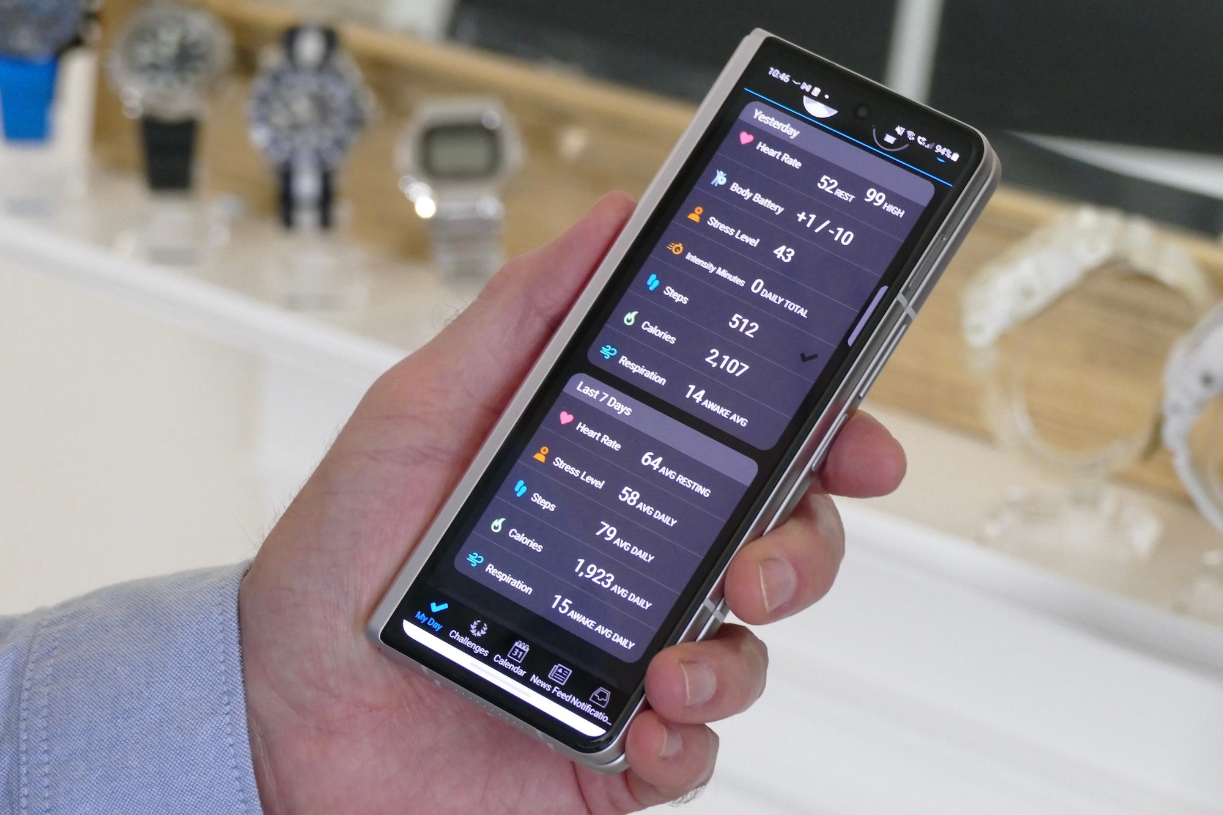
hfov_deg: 14.3
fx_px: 4891
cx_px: 612
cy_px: 408
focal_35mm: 144
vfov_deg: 9.5
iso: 1600
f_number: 4.5
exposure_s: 1/30
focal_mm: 52.4
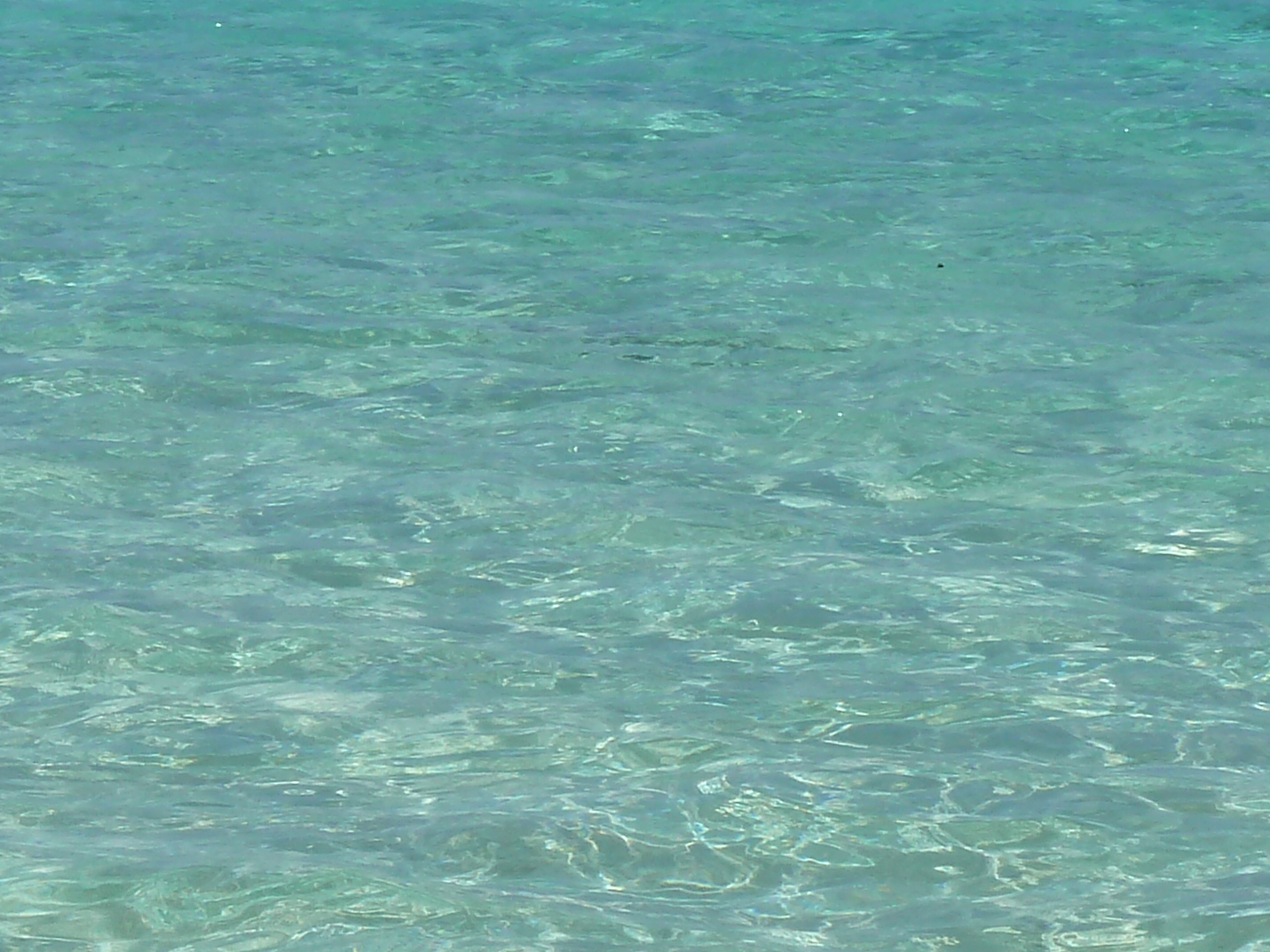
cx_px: 11
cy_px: 120
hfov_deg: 9.0
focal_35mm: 218
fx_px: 7997
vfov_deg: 6.8
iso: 80
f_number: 5.6
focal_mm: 12.8
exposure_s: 1/640
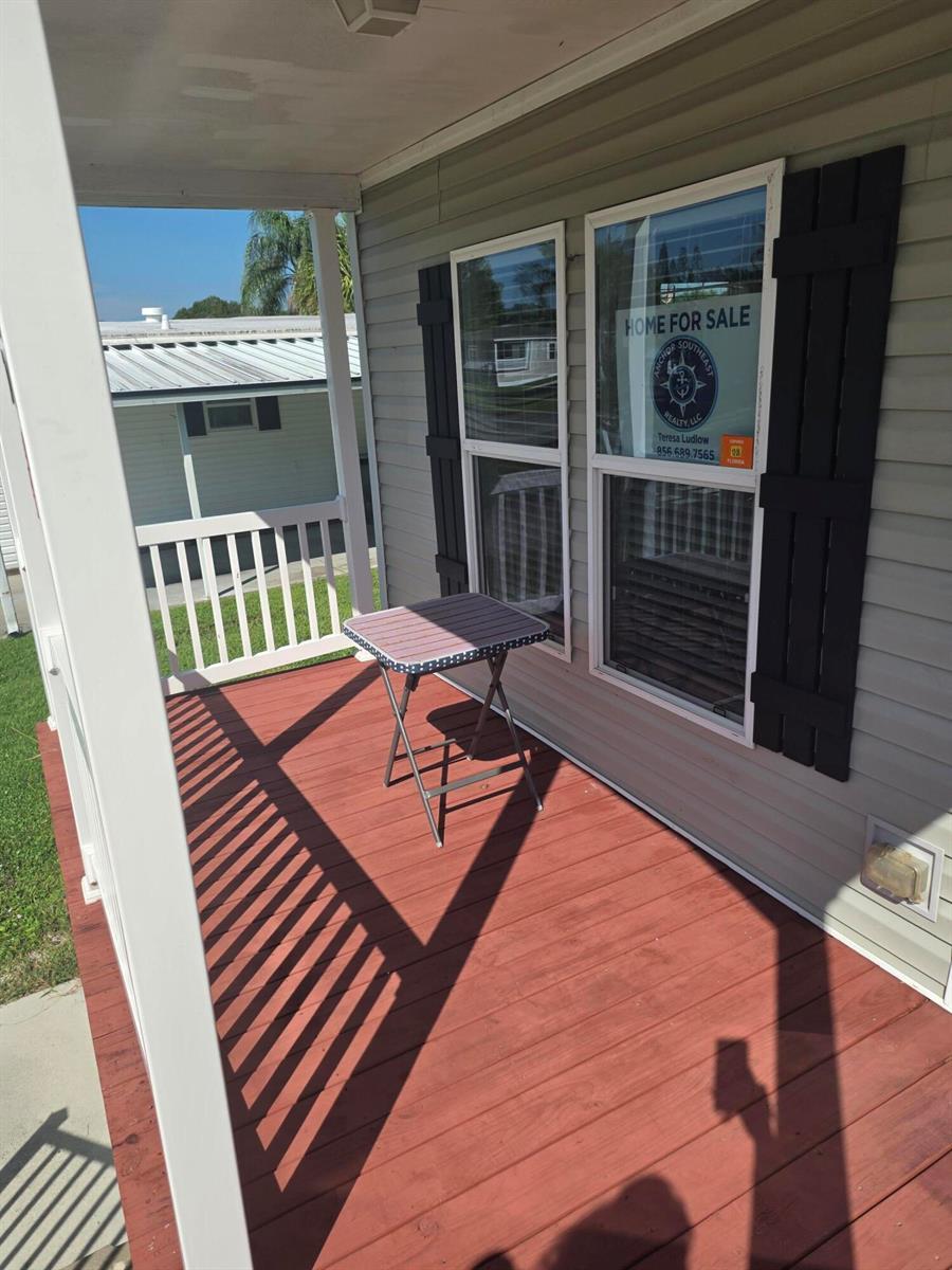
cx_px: 476
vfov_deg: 73.9
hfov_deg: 58.9
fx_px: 843
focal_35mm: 23
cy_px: 635
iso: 80
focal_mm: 6.25
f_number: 1.7
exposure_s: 1/6806
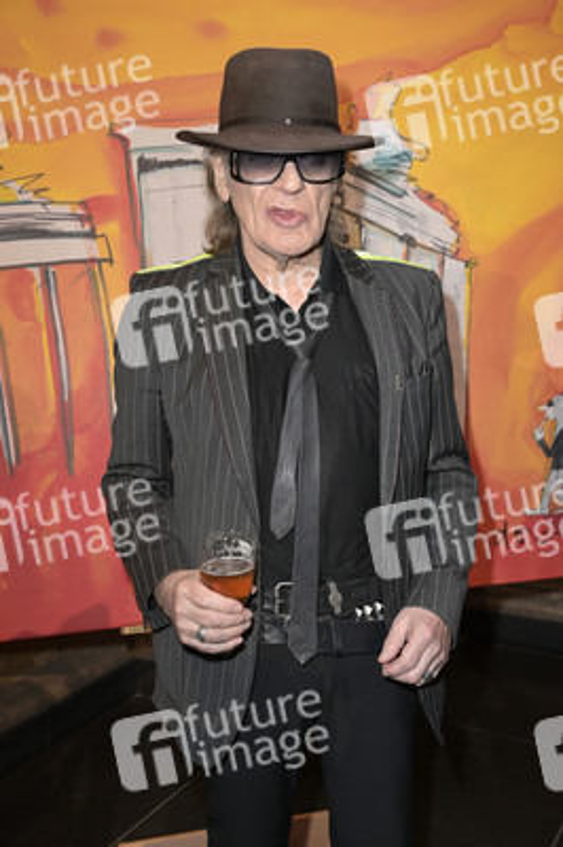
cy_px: 424
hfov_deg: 35.0
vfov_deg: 50.7
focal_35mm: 38
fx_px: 893
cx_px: 282
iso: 5000
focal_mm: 38
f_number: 5.6
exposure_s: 1/160
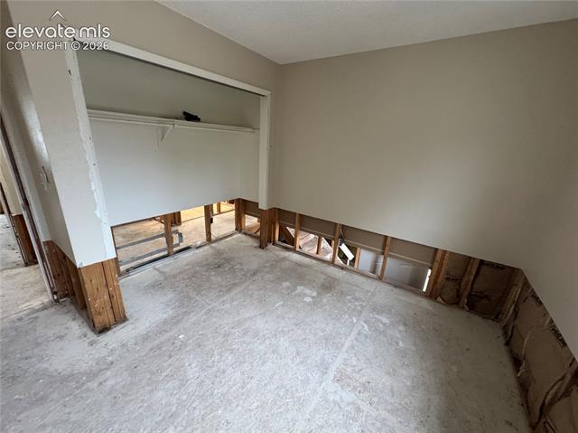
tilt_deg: -18.4
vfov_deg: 85.6
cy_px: 216
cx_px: 289
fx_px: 234
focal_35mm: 14
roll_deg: -3.7
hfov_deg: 102.1
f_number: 2.2
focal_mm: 2.22
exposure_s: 1/60
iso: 320
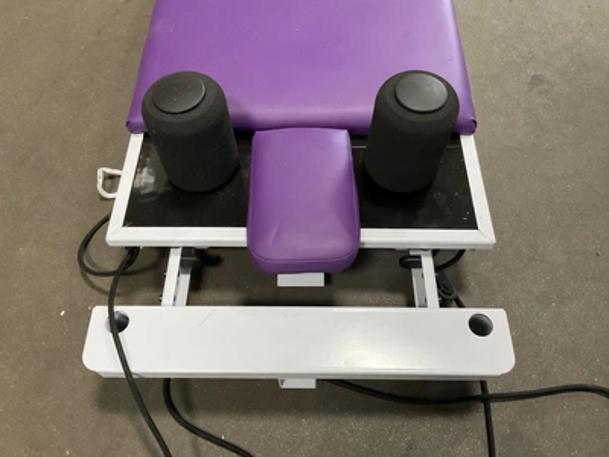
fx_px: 510
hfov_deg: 61.7
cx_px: 304
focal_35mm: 29
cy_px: 228
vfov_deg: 48.2
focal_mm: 3
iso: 250
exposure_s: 1/60
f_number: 1.8
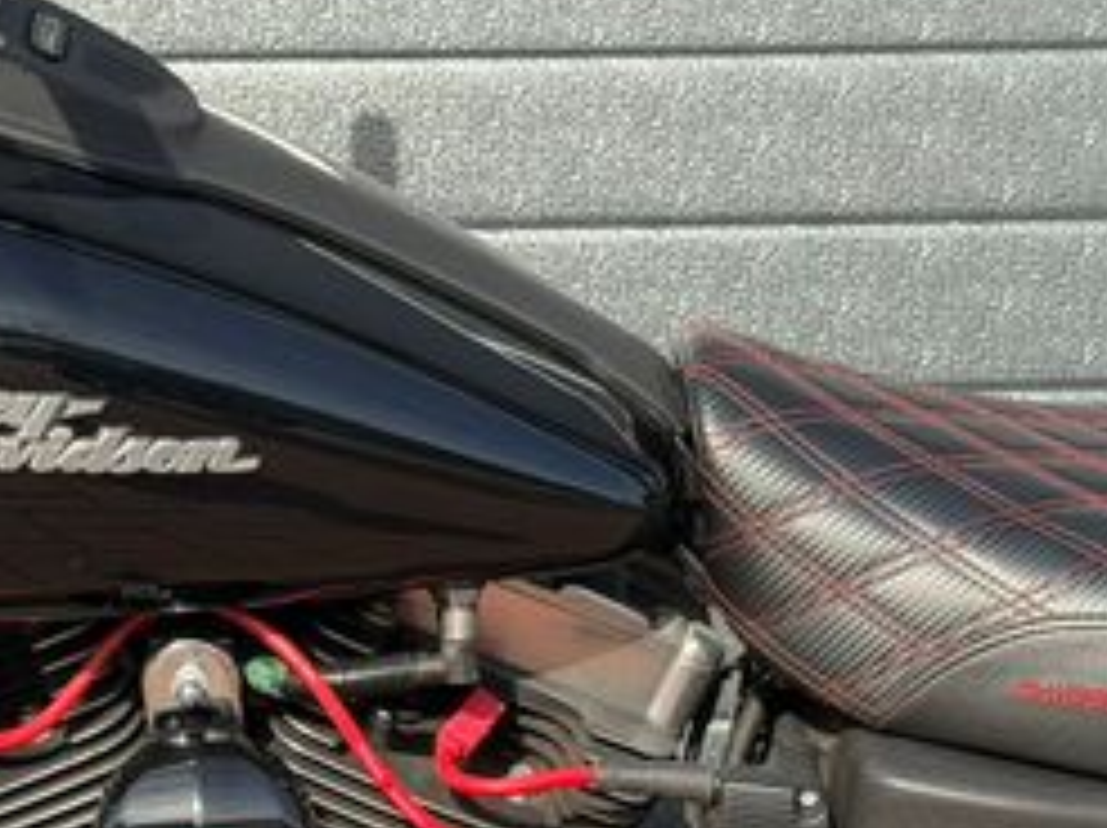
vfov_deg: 11.7
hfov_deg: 15.8
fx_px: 3994
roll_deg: +0.4
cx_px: 536
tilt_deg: -3.3
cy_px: 868
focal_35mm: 125
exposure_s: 1/1608
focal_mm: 6.76
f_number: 1.78
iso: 80
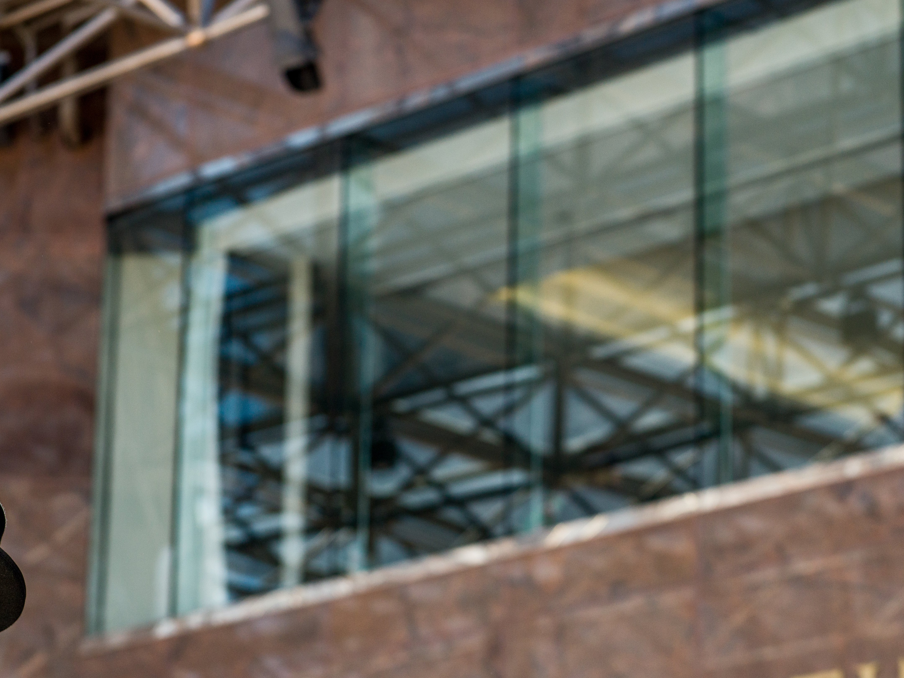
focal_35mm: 135
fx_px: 3525
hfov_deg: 14.6
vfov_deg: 11.0
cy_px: 472
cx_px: 568
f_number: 4.5
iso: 400
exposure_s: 1/500
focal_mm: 90
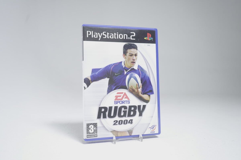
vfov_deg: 40.0
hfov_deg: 57.2
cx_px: 120
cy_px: 80
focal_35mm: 33
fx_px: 221
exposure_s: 1/15
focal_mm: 33
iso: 640
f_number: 5.6
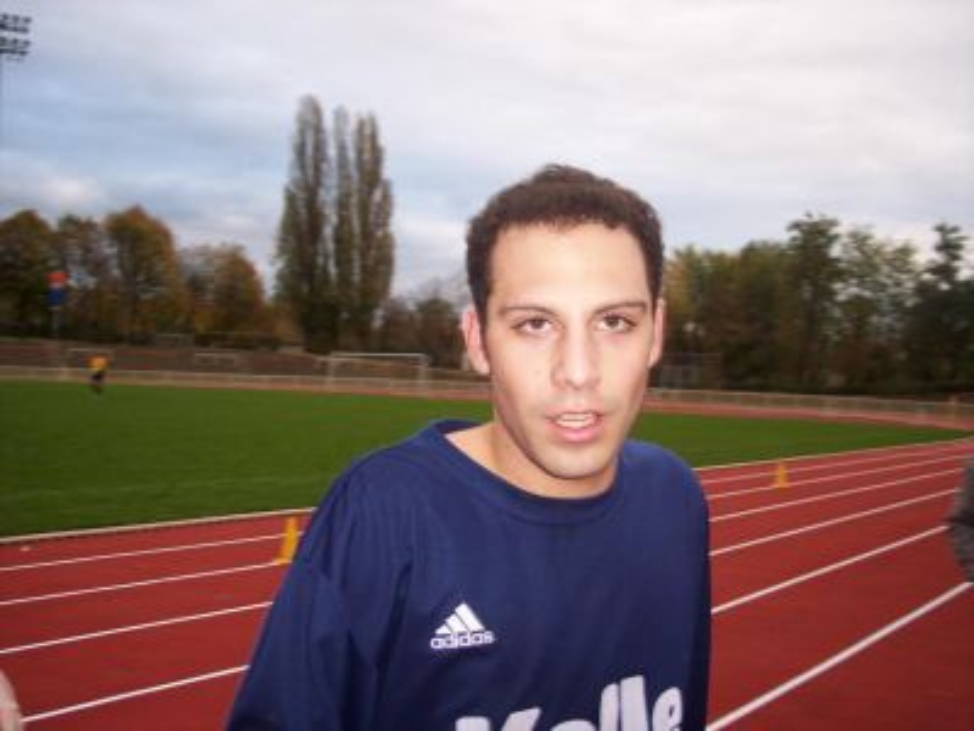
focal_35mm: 39
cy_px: 366
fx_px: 1097
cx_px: 487
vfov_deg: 36.8
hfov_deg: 47.9
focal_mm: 8
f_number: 2.8
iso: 100
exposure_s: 1/60
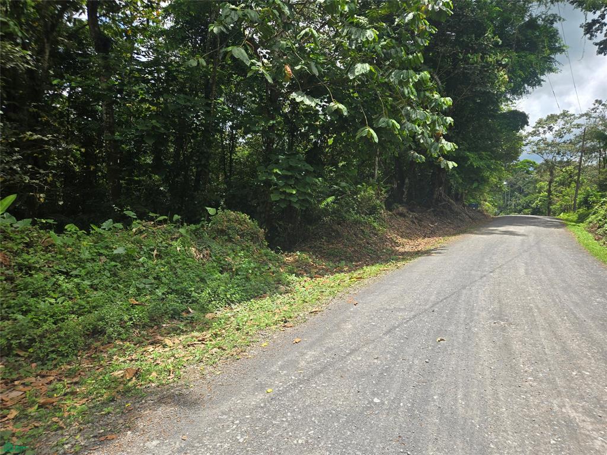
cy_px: 228
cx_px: 304
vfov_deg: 58.9
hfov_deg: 73.9
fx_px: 403
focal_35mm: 23
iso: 25
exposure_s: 1/554
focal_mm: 5.4
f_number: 1.8
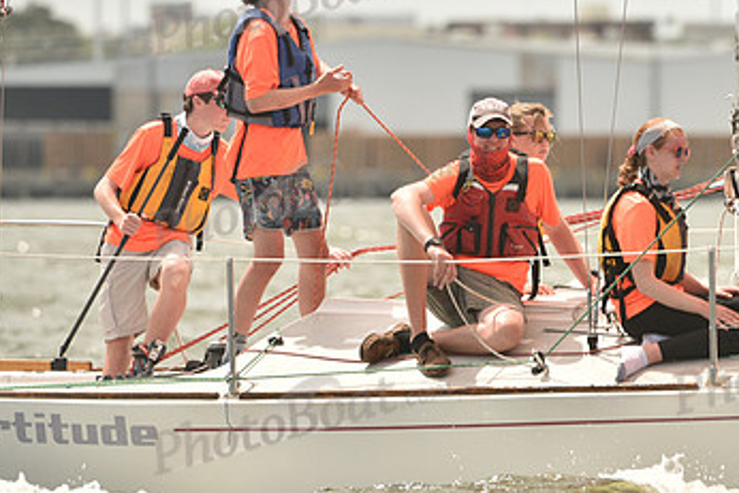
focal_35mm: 670
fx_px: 13759
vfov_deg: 2.1
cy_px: 279
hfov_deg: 3.1
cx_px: 564
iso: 320
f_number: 5.6
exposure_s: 1/1250
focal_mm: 400
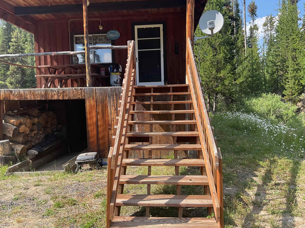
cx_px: 152
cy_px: 114
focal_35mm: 29
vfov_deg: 48.2
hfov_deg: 61.7
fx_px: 256
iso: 16
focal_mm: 3
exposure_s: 1/556
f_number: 1.8
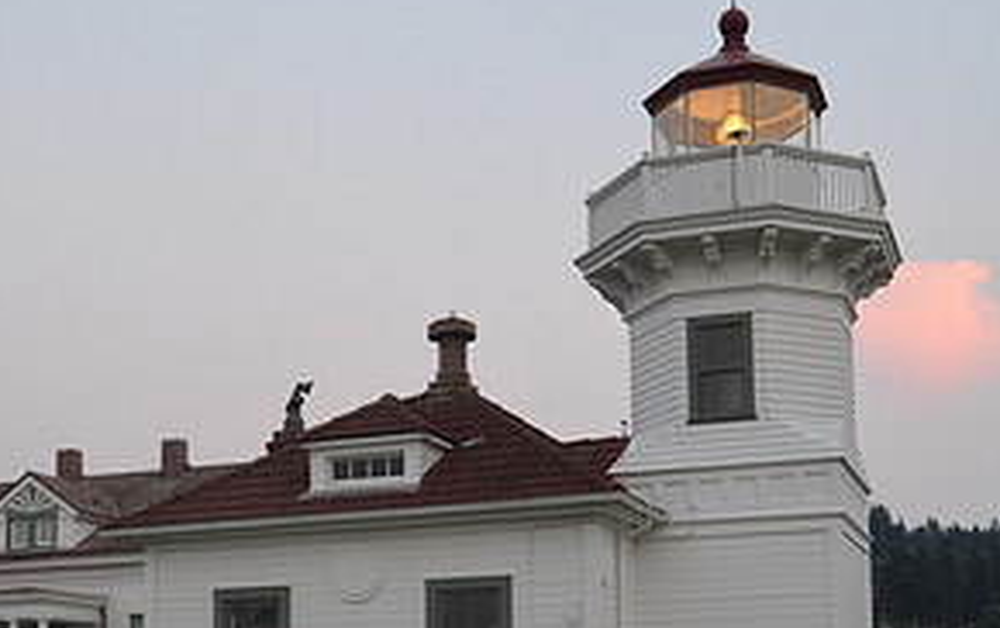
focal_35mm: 52
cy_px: 618
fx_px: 1419
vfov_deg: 23.9
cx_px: 497
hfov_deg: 38.8
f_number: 8
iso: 800
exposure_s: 1/15
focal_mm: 22
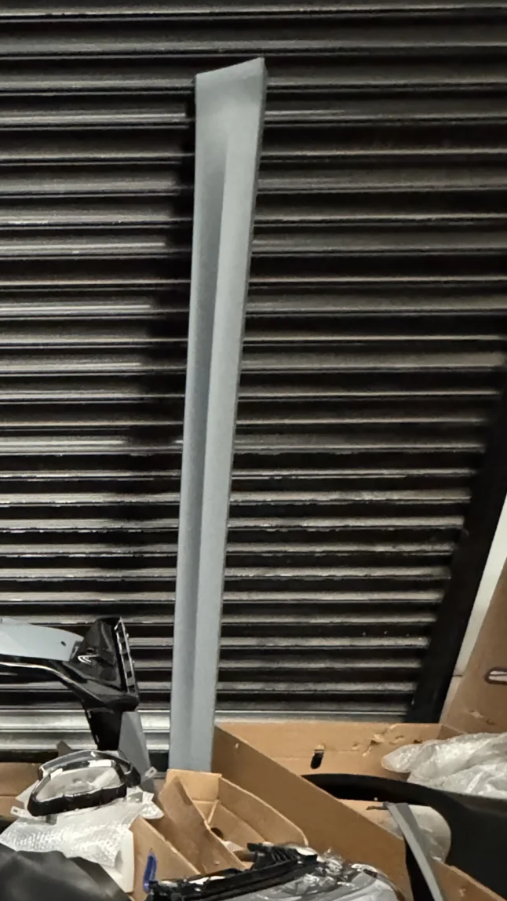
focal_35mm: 34
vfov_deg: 51.3
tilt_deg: -21.0
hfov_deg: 27.4
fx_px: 812
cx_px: -194
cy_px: 809
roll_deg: +0.9
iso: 1600
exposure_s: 1/38
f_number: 2.2
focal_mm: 2.2
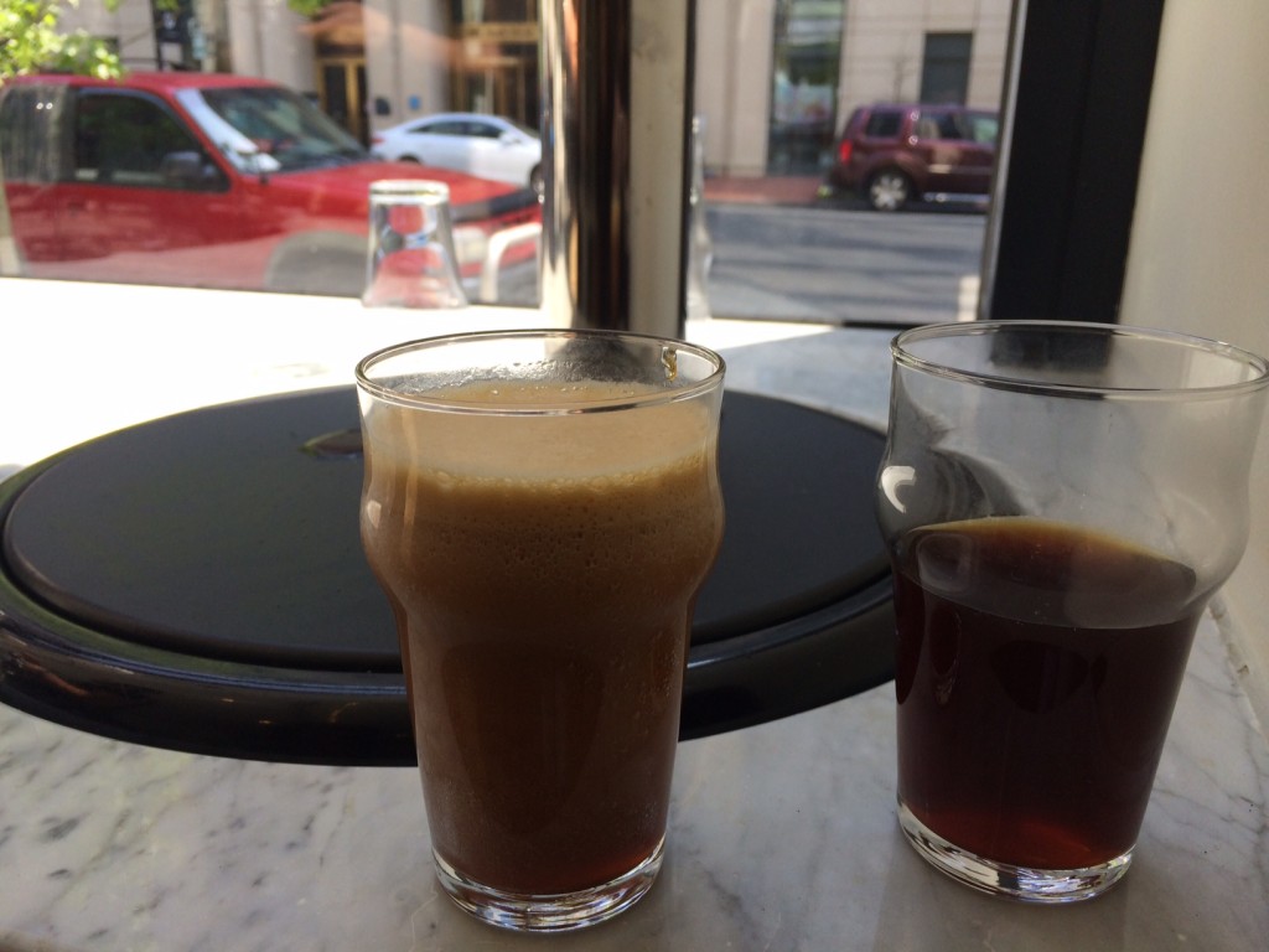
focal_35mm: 30
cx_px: 634
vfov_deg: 46.8
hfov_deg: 60.0
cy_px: 476
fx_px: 1100
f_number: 2.2
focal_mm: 4.12
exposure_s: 1/342
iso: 32
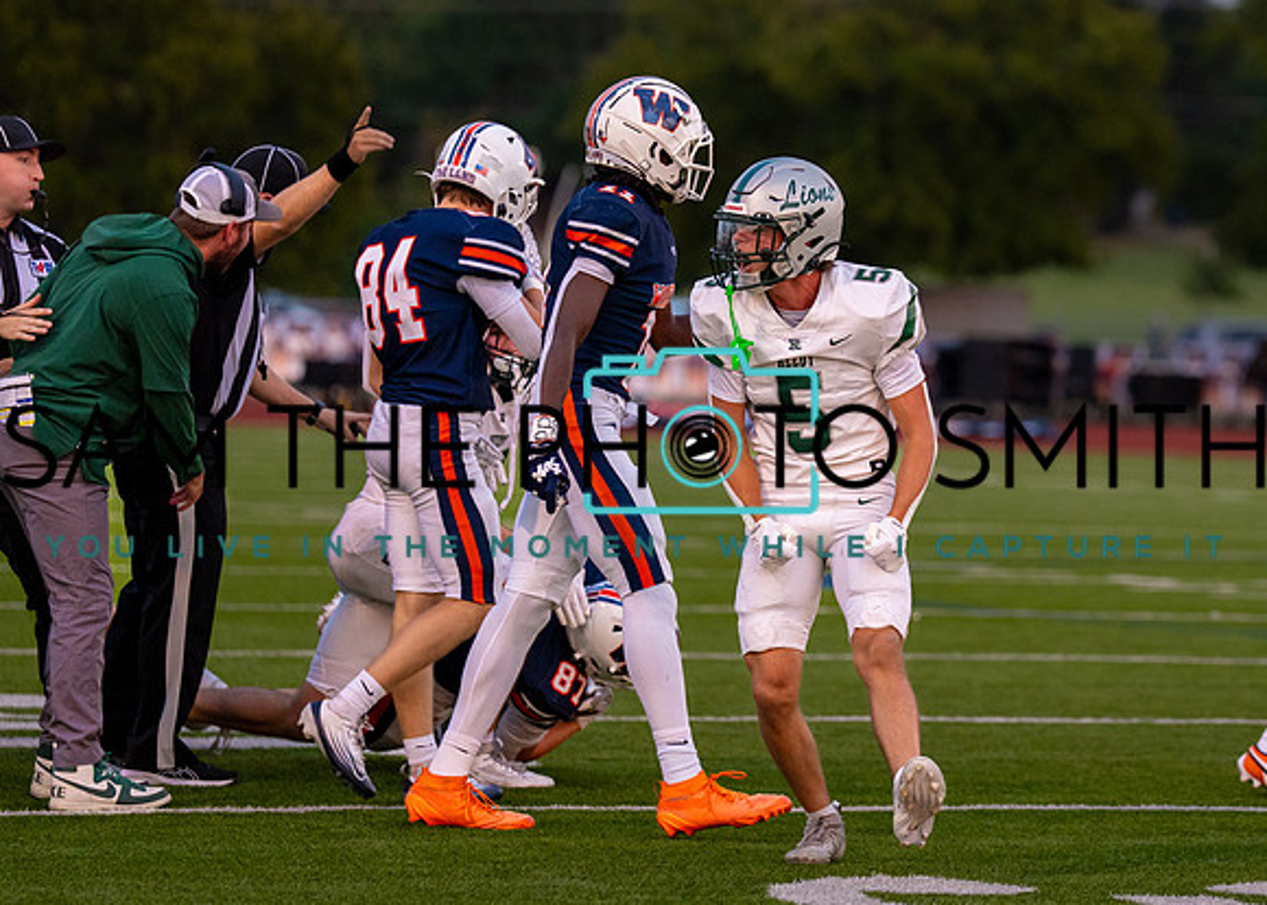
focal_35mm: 242
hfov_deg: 8.3
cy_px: 349
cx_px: 868
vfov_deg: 5.9
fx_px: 8708
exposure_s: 1/2000
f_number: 2.8
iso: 1250
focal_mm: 149
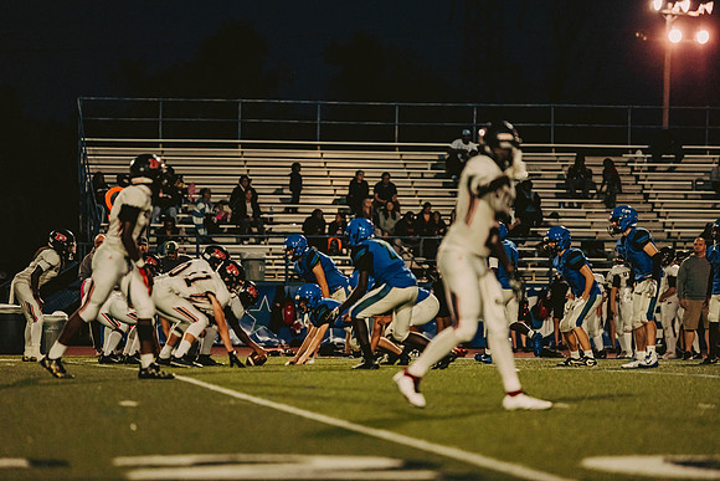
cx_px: 360
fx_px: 4001
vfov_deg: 6.9
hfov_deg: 10.3
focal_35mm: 200
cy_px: 240
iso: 2500
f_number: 2.8
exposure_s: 1/1600
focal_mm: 200
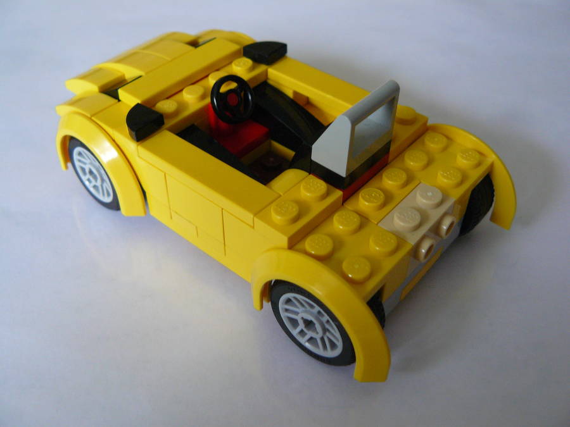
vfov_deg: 39.7
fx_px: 593
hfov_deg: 51.4
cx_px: 285
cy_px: 214
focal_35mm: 36
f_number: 2.8
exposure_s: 1/8
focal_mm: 6
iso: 200
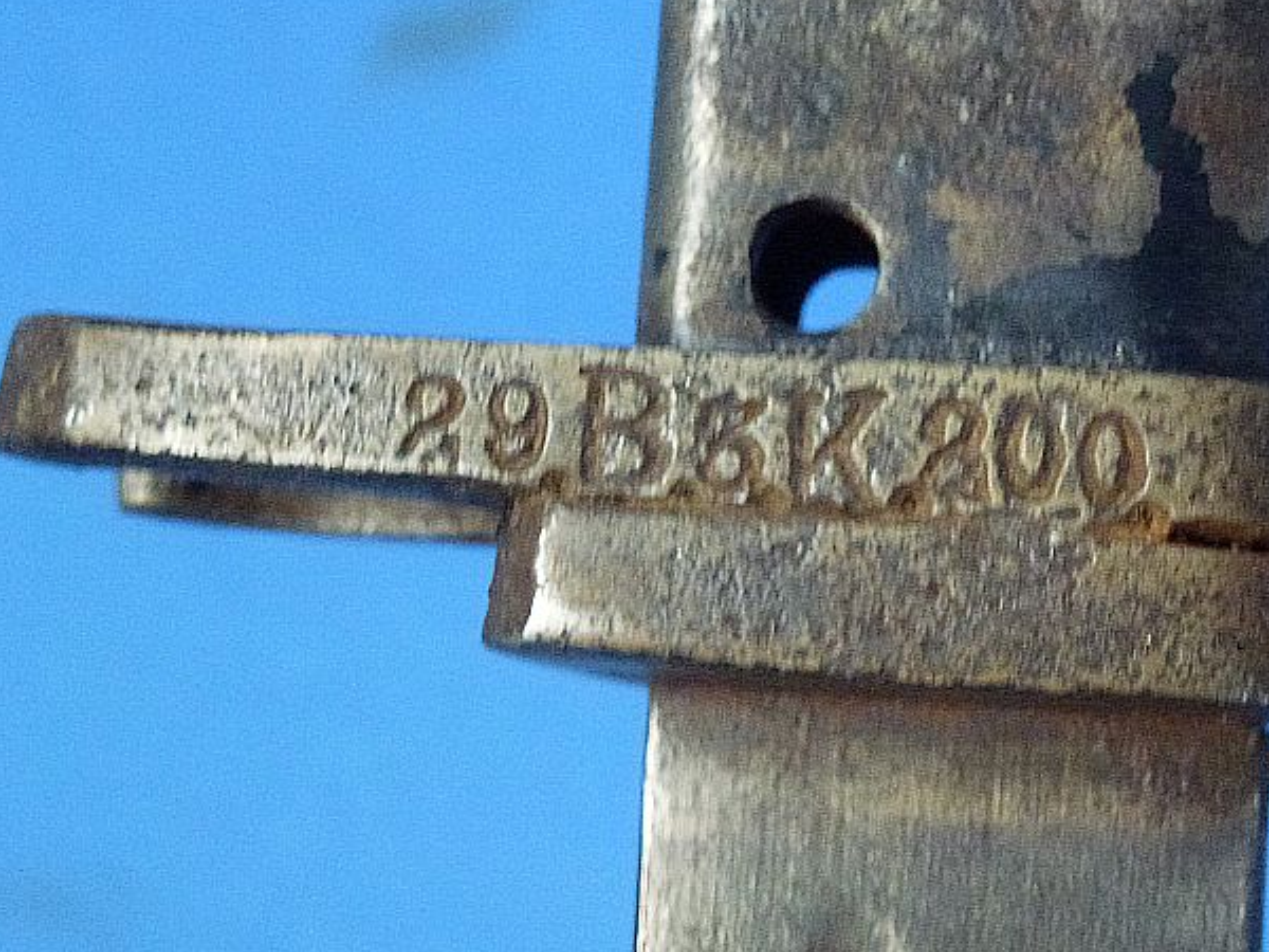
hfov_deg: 25.6
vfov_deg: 19.4
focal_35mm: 76
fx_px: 2786
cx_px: 802
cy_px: 539
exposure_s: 1/125
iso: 800
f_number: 4.4
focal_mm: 10.1
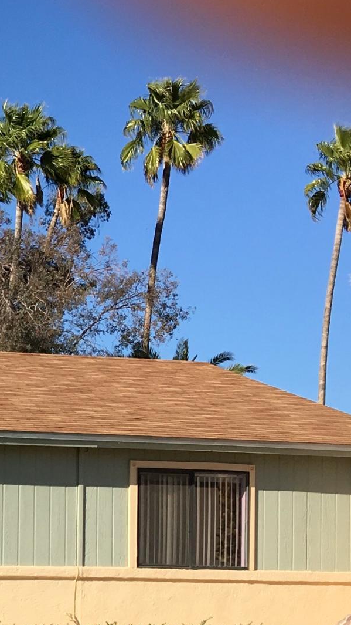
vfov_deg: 23.2
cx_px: -220
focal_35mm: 89
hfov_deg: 12.7
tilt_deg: +1.3
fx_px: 1473
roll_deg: -1.1
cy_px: 579
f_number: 2.2
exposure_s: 1/1479
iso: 25
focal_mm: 4.15
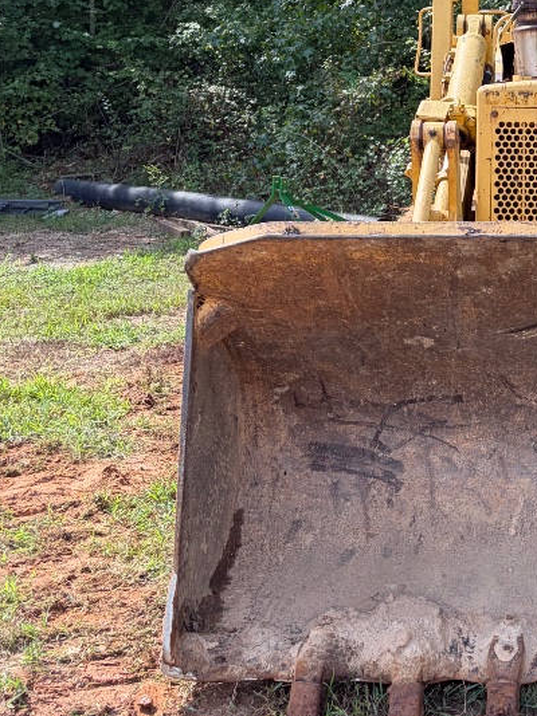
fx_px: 1346
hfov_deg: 21.2
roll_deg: +2.5
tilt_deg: +1.1
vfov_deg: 28.9
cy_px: 107
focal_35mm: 65
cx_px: 623
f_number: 1.6
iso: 50
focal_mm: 5.96
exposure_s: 1/548
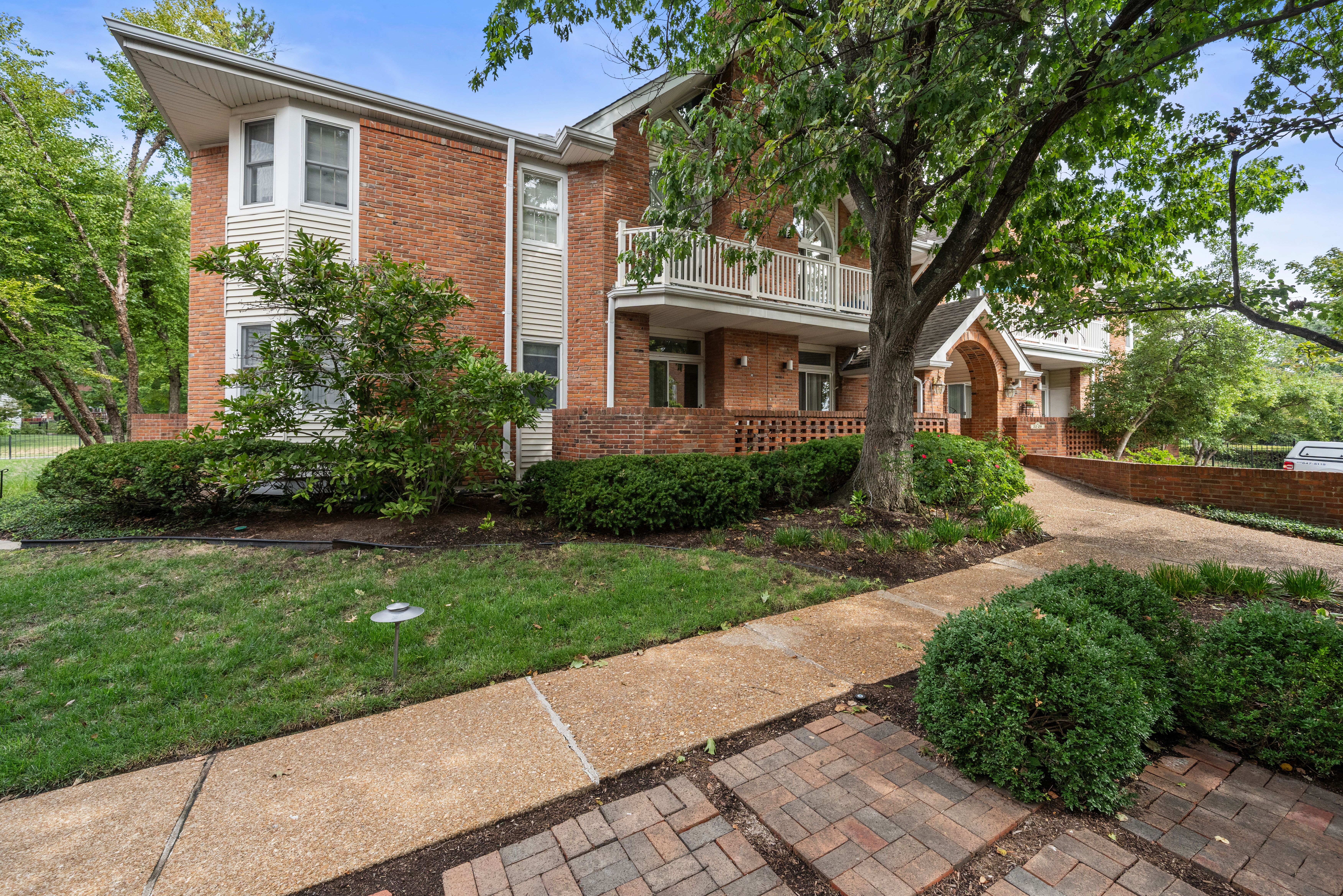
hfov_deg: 104.3
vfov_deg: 81.2
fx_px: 522
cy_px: 448
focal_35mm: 14
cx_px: 672
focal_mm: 14
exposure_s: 1/500
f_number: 5.6
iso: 640
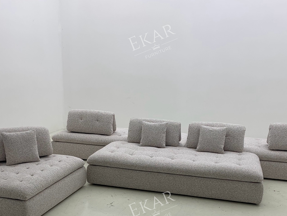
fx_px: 340
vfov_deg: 34.2
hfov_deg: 45.8
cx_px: 144
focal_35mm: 41
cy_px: 170
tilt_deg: -17.1
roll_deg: -0.1
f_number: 1.8
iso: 25
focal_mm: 4.25
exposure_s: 1/127
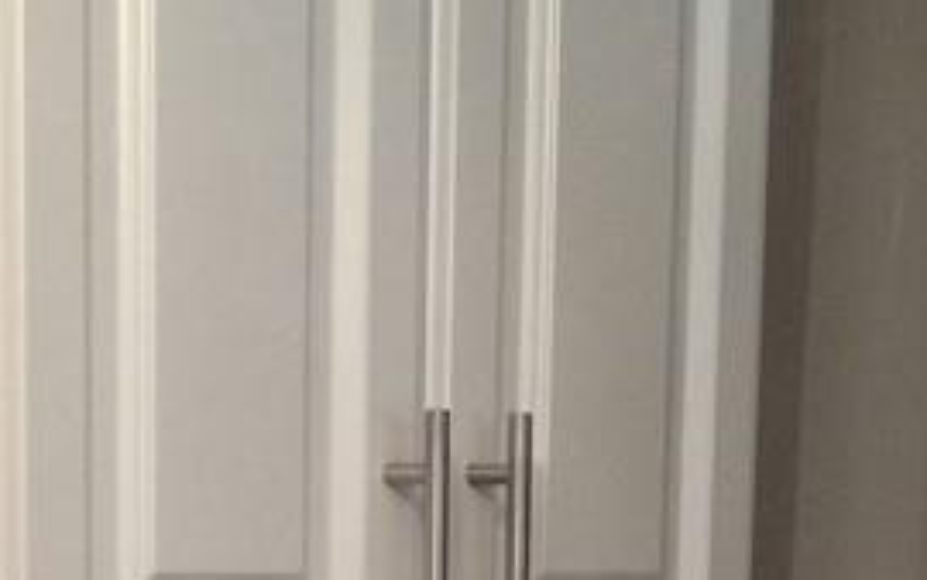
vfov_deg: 7.9
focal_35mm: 157
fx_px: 3968
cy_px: 1225
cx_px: 381
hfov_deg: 13.3
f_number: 1.8
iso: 320
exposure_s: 1/60
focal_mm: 4.69
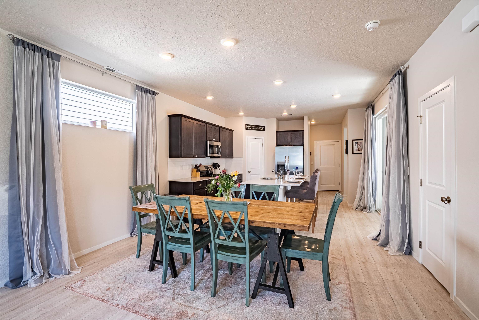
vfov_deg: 73.8
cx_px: 240
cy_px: 160
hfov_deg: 96.7
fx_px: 213
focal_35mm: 16
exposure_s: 1/500
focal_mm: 16
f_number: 8
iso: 400
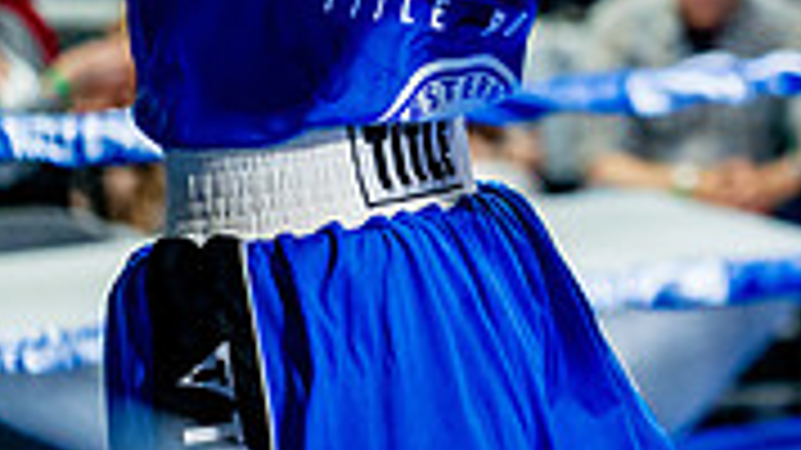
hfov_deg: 10.2
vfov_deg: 6.0
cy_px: -2
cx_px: 1278
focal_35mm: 202
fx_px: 4289
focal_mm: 59
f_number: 2
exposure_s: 1/1000
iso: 4000
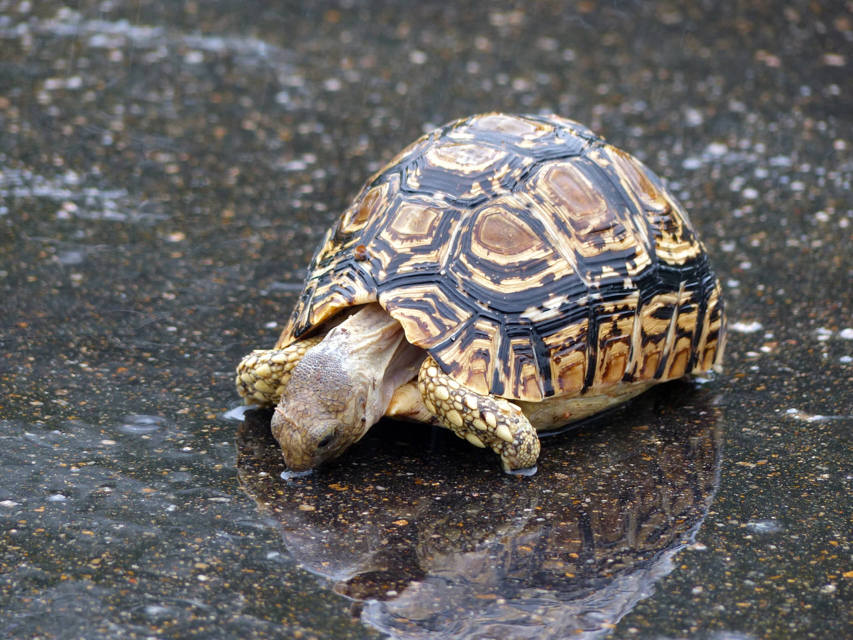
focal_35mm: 529
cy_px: 320
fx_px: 13036
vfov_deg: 2.8
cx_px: 426
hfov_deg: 3.7
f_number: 2.8
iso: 100
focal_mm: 95.2
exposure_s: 1/100
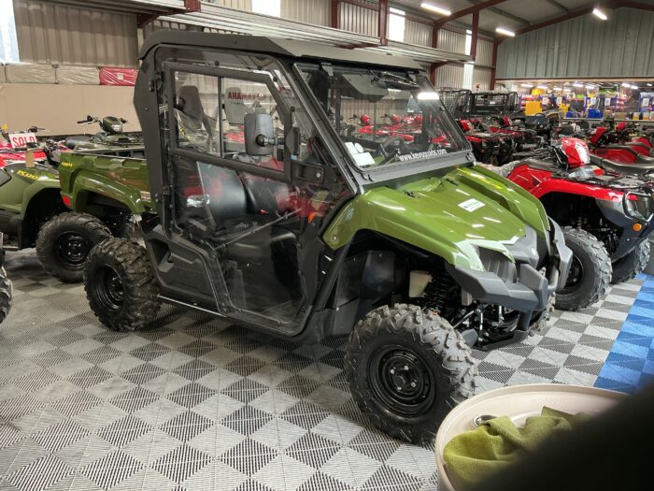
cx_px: 327
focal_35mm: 29
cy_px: 246
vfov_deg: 48.2
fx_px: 548
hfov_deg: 61.7
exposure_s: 1/50
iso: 125
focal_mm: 3
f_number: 1.8
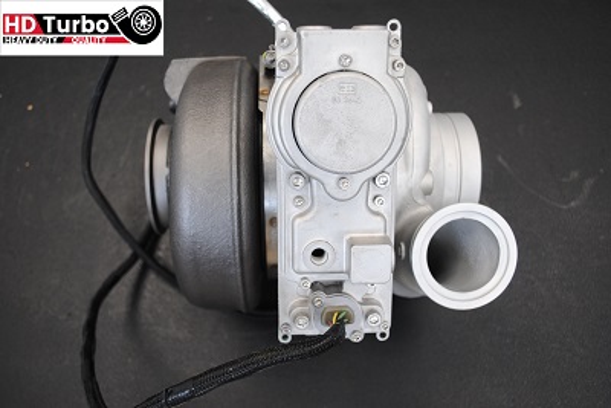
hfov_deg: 57.2
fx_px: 560
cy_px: 204
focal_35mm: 33
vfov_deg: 40.0
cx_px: 306
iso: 200
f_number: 4
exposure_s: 1/30
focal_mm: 22
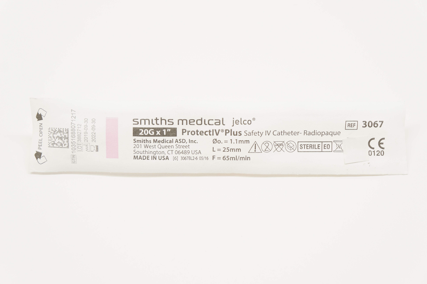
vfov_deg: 23.7
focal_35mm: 57
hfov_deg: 35.1
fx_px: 675
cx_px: 214
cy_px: 142
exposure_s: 1/50
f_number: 6.3
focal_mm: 38
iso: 400
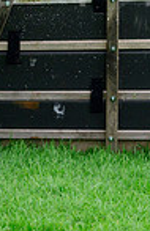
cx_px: 30
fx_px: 6885
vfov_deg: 1.9
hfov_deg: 1.2
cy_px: -30
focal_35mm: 1078
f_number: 6.3
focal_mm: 200
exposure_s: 1/1250
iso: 1000
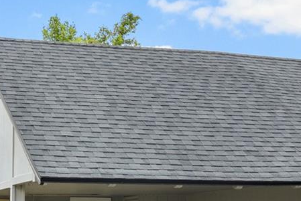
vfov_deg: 15.2
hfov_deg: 22.8
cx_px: 113
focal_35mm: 89
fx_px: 745
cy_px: 194
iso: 250
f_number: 8
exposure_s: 1/100
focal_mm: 25
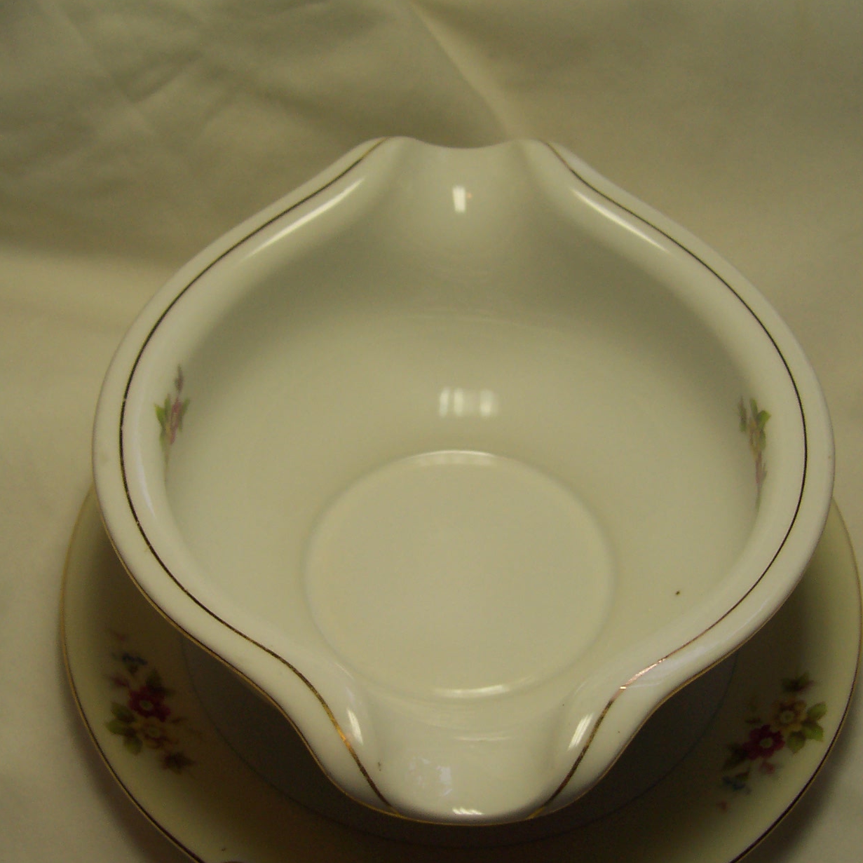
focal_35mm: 44
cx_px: 433
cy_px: 503
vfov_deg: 38.2
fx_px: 1241
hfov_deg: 38.3
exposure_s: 1/125
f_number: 2.8
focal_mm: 5.6
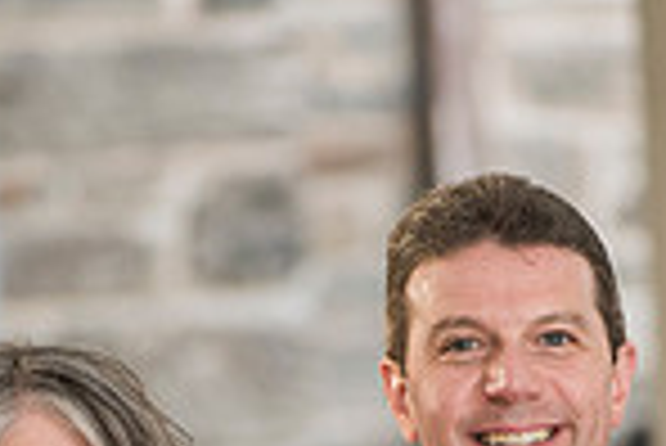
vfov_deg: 1.7
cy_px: 819
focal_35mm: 800
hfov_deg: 2.6
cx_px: 511
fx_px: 14814
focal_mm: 200
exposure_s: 1/160
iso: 1000
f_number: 3.5
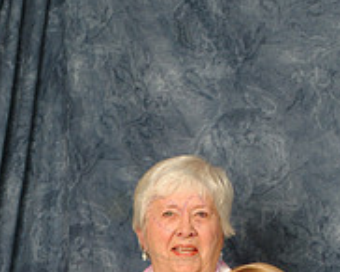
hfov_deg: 7.0
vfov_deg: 5.6
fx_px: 2772
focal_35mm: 275
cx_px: 184
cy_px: 384
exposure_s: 1/125
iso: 400
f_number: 9.5
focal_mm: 79
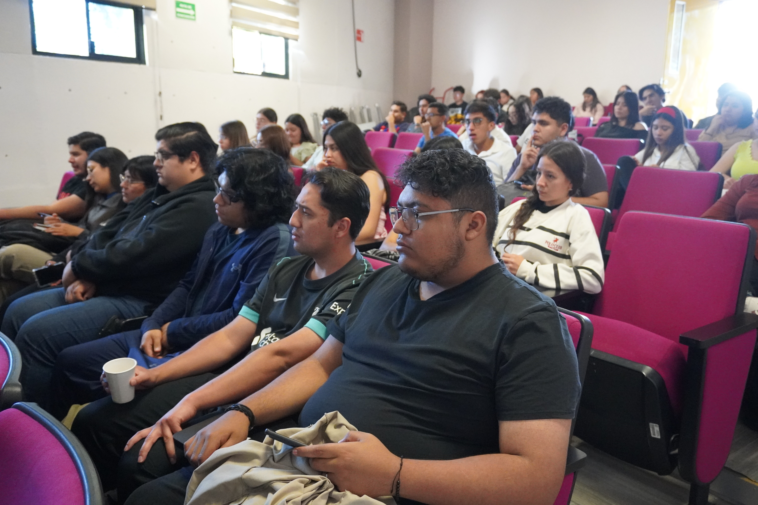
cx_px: 379
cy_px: 252
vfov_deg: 43.6
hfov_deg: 61.9
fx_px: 632
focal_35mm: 30
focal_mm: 20
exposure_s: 1/125
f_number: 4
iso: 6400
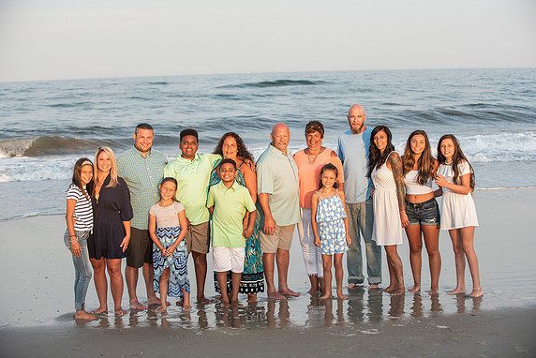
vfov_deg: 19.2
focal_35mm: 71
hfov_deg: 28.4
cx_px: 270
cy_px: 178
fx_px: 1058
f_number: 4
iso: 400
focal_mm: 70
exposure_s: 1/1000
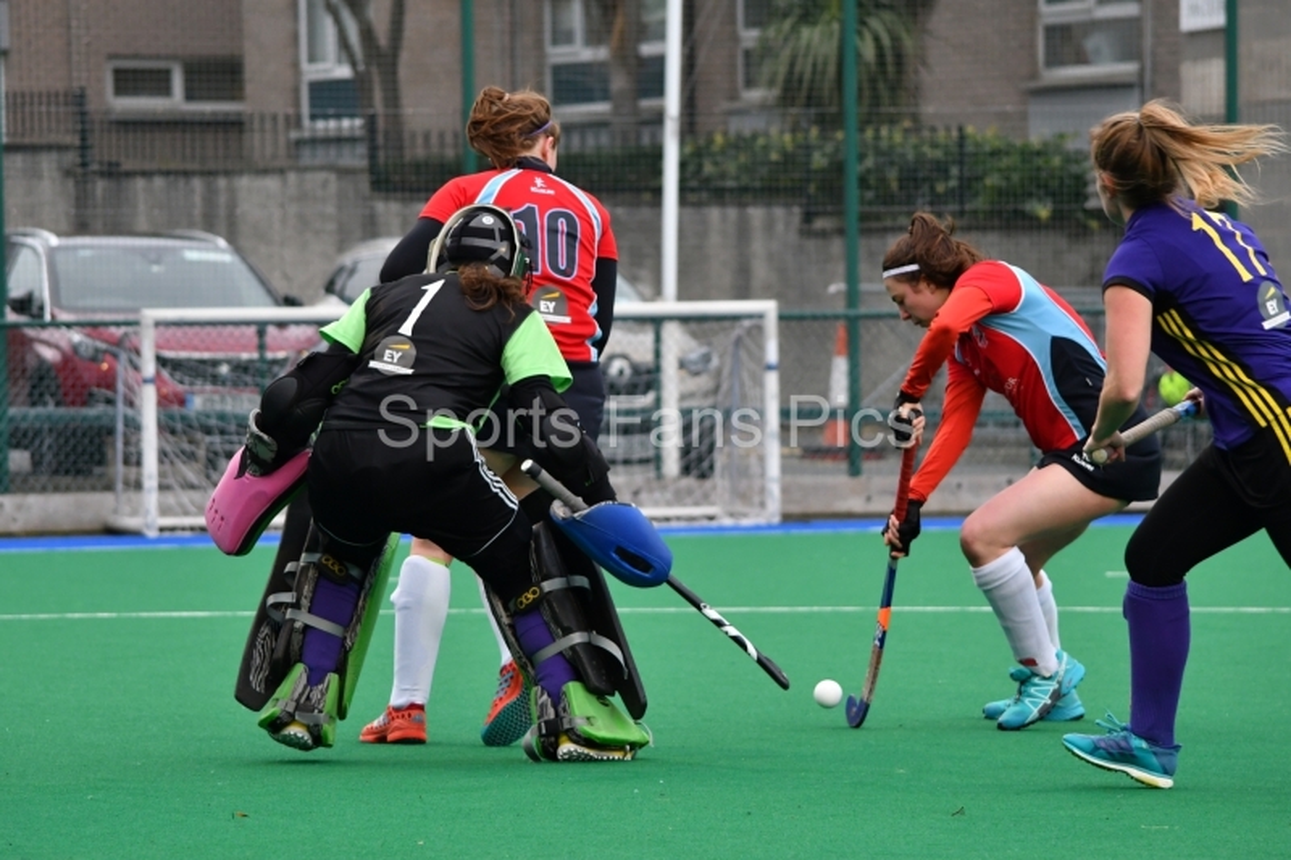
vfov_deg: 5.7
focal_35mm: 240
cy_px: 430
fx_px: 8604
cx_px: 646
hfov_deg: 8.6
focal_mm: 120
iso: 1250
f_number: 4.8
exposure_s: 1/800
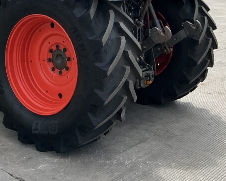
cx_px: 95
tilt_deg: -1.1
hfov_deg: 30.4
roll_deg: -1.7
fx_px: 415
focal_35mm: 62
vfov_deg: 23.5
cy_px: -2
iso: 25
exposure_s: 1/1626
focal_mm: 3
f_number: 1.8
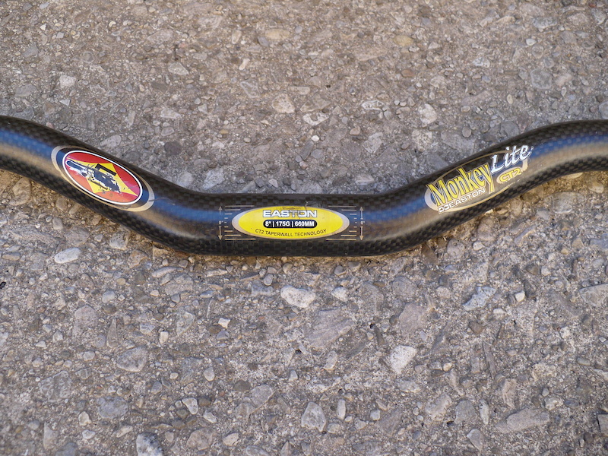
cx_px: 304
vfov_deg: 38.7
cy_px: 228
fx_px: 650
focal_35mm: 37
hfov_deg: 50.1
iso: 100
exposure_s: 1/80
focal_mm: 6.1
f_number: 2.8
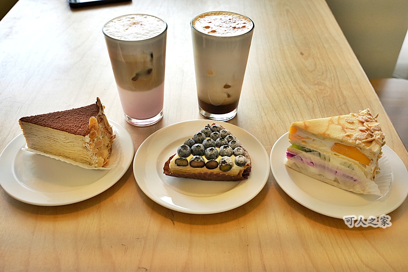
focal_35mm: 38
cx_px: 204
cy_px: 136
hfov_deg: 51.0
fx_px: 427
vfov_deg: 35.3
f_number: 8
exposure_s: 1/250
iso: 2000
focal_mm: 37.7
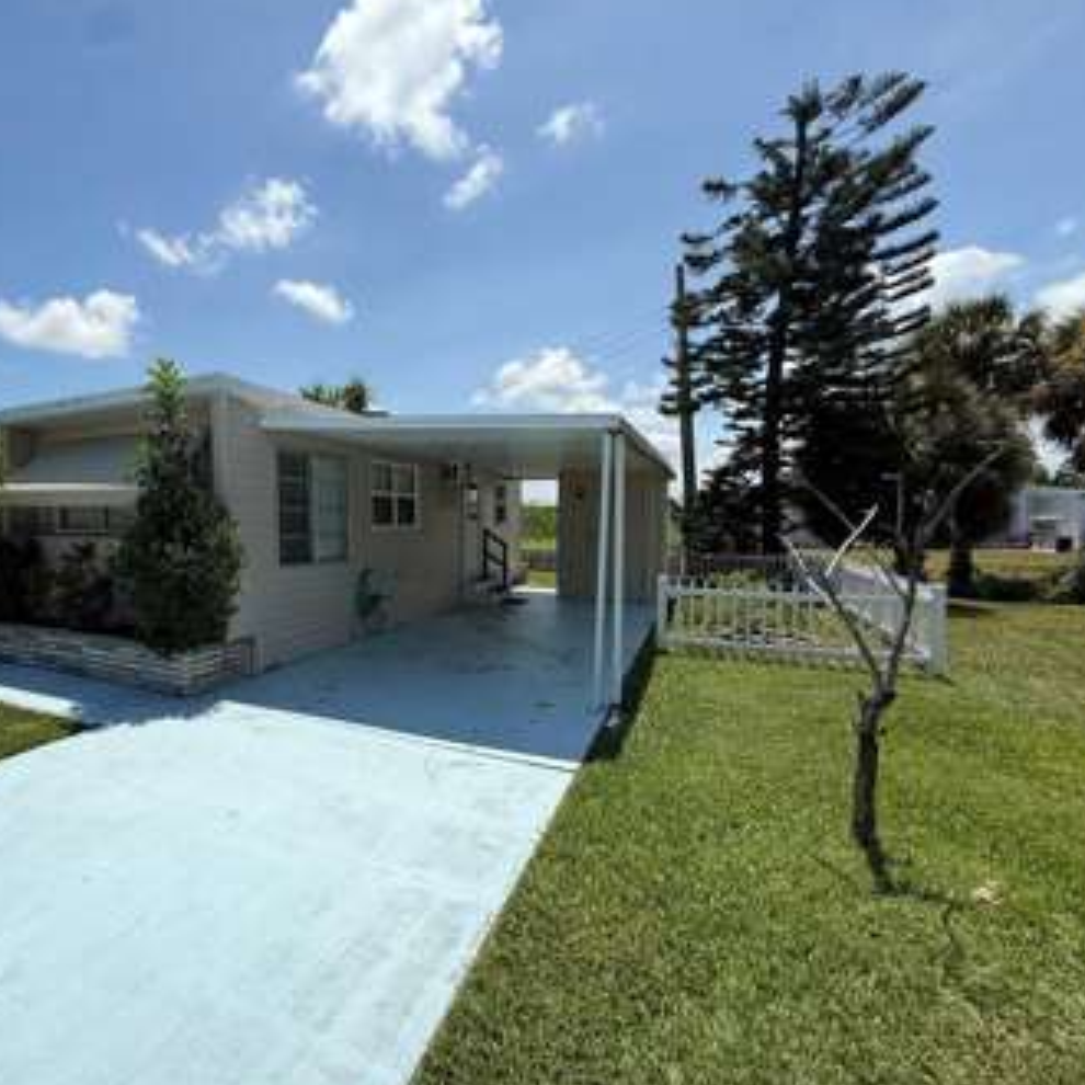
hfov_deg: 77.6
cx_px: 345
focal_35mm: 18
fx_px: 638
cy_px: 556
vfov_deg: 80.7
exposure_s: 1/3289
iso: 50
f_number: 2.2
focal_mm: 2.22
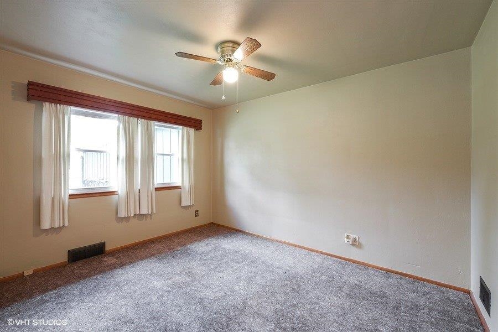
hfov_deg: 100.4
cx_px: 249
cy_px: 166
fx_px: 207
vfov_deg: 77.3
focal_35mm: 15
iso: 200
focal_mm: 15
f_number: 11
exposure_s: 1/1.67
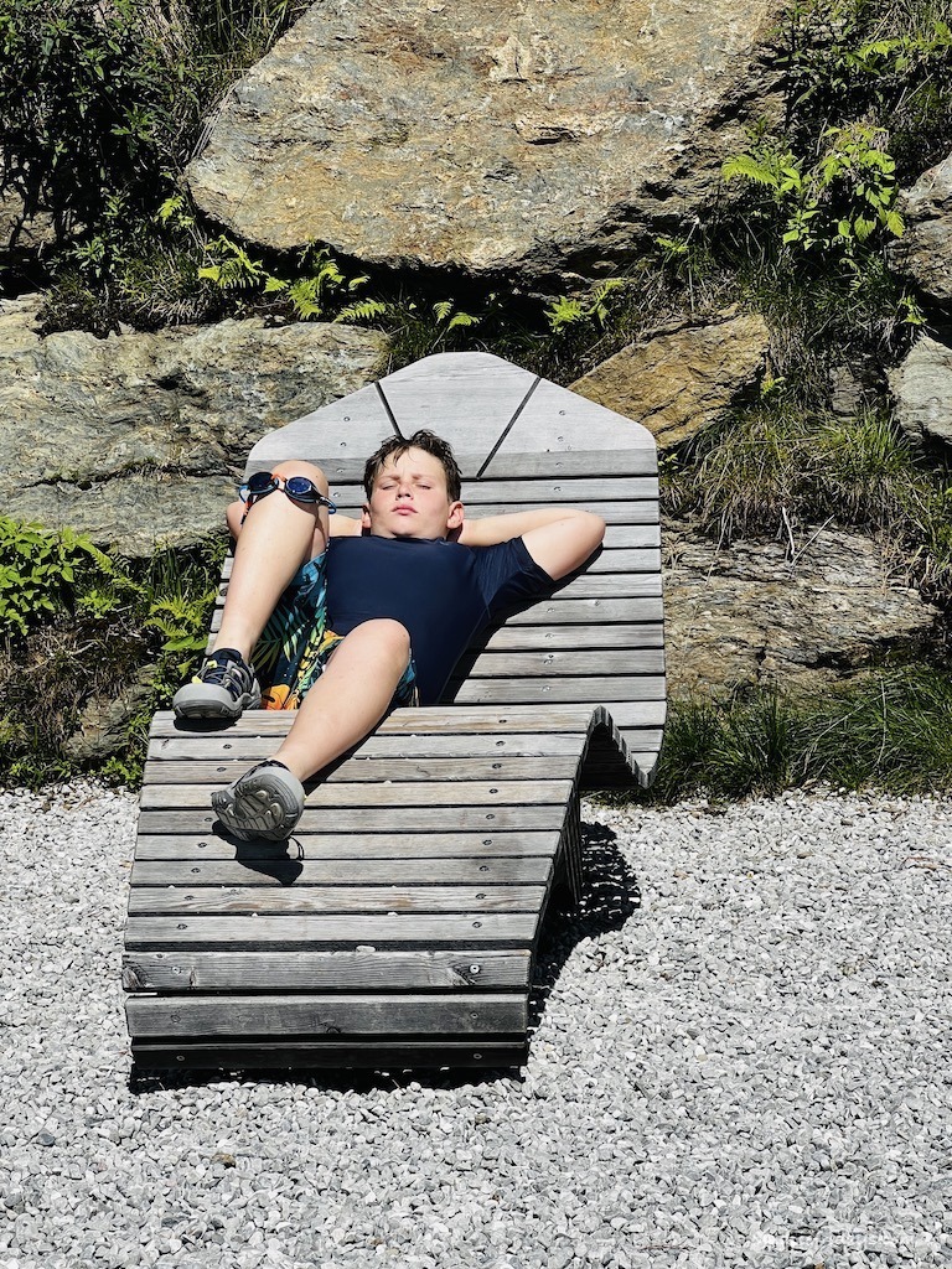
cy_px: 634
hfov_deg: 19.1
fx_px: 2824
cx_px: 476
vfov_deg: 25.3
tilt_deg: -5.1
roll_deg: +2.2
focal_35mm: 77
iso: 32
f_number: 2.8
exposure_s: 1/1193
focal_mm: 9
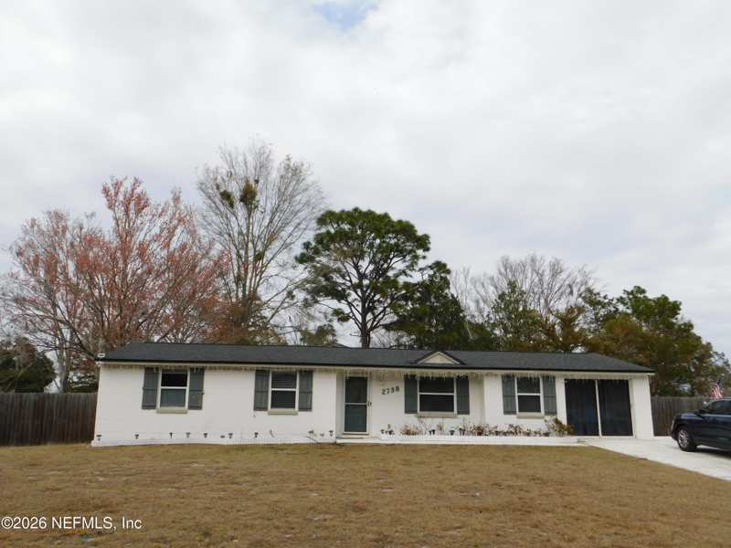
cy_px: 274
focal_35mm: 30
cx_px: 366
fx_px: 634
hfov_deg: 60.0
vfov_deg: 46.8
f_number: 3.2
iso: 125
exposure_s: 1/1000
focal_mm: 5.3
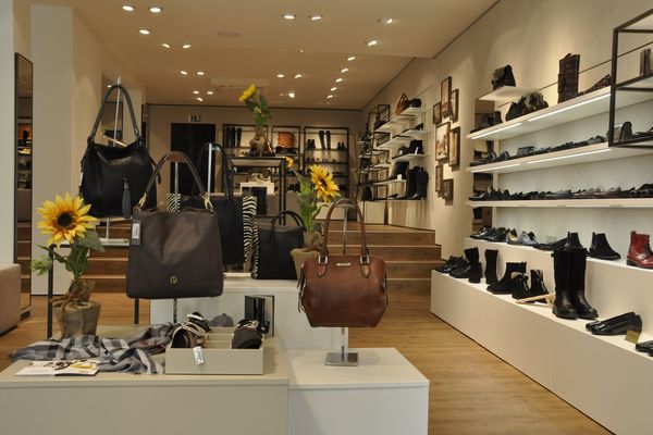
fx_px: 599
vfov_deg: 40.0
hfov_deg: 57.2
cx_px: 326
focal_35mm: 33
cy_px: 218
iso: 800
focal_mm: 22
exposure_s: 1/80
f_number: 9
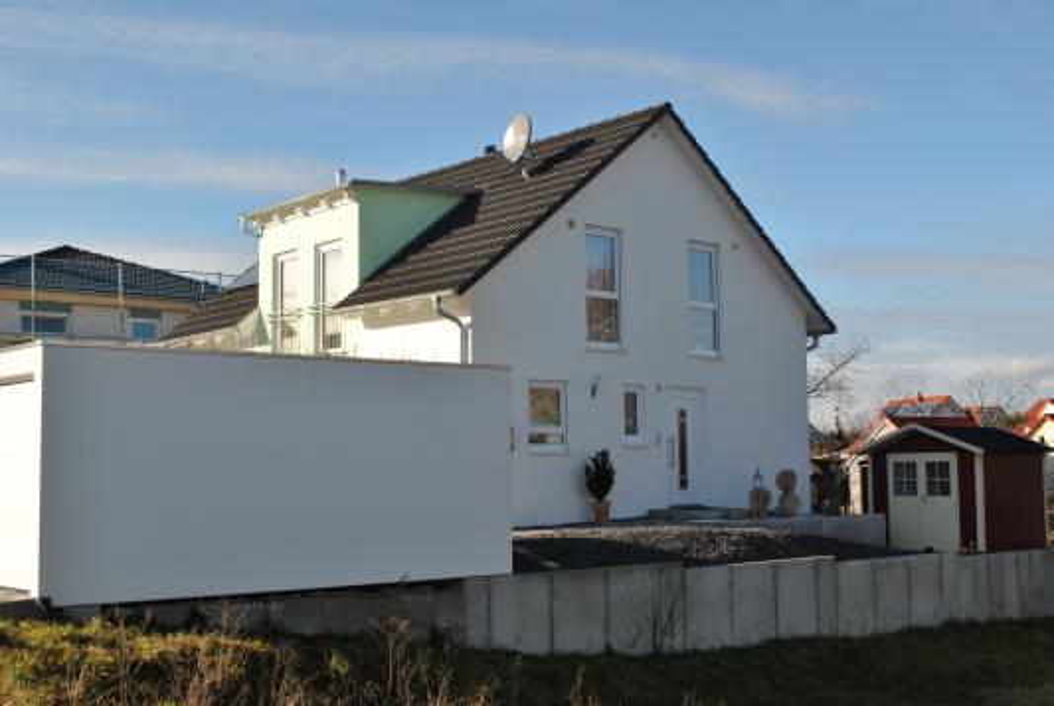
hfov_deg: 43.5
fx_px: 1319
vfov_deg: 30.0
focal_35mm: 45
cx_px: 527
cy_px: 353
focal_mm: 30
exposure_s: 1/250
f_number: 8
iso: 100
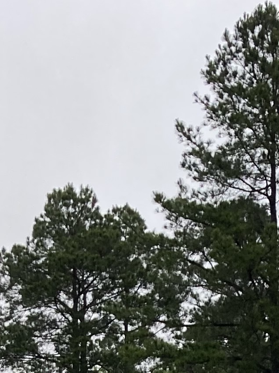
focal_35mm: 134
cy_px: 835
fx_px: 1440
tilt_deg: -6.5
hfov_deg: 11.0
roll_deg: -0.6
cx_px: 38
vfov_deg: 12.3
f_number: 1.8
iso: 40
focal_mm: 3.99
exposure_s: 1/121
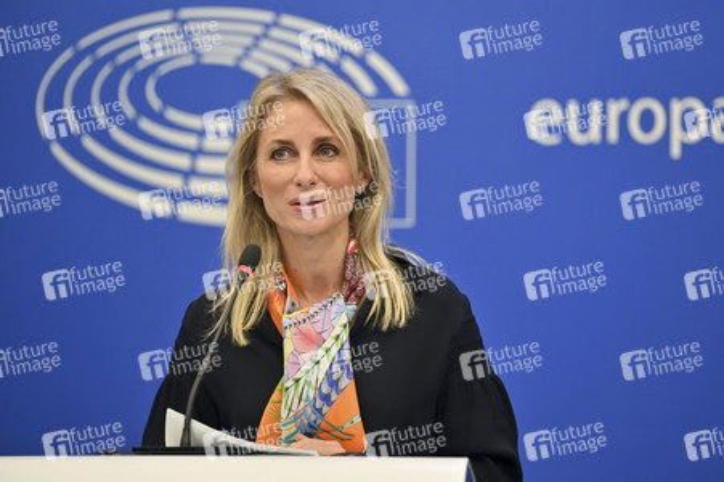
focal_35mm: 165
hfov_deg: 12.5
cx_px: 362
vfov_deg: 8.3
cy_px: 241
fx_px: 3316
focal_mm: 165
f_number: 2.8
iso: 400
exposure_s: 1/100
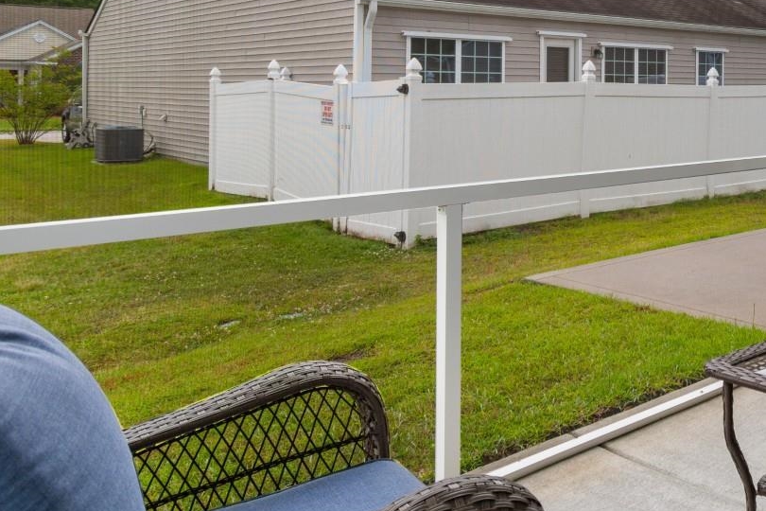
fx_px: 808
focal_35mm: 38
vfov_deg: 33.6
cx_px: 720
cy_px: 73
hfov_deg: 45.0
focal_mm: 13
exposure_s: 1/80
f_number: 4.8
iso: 100
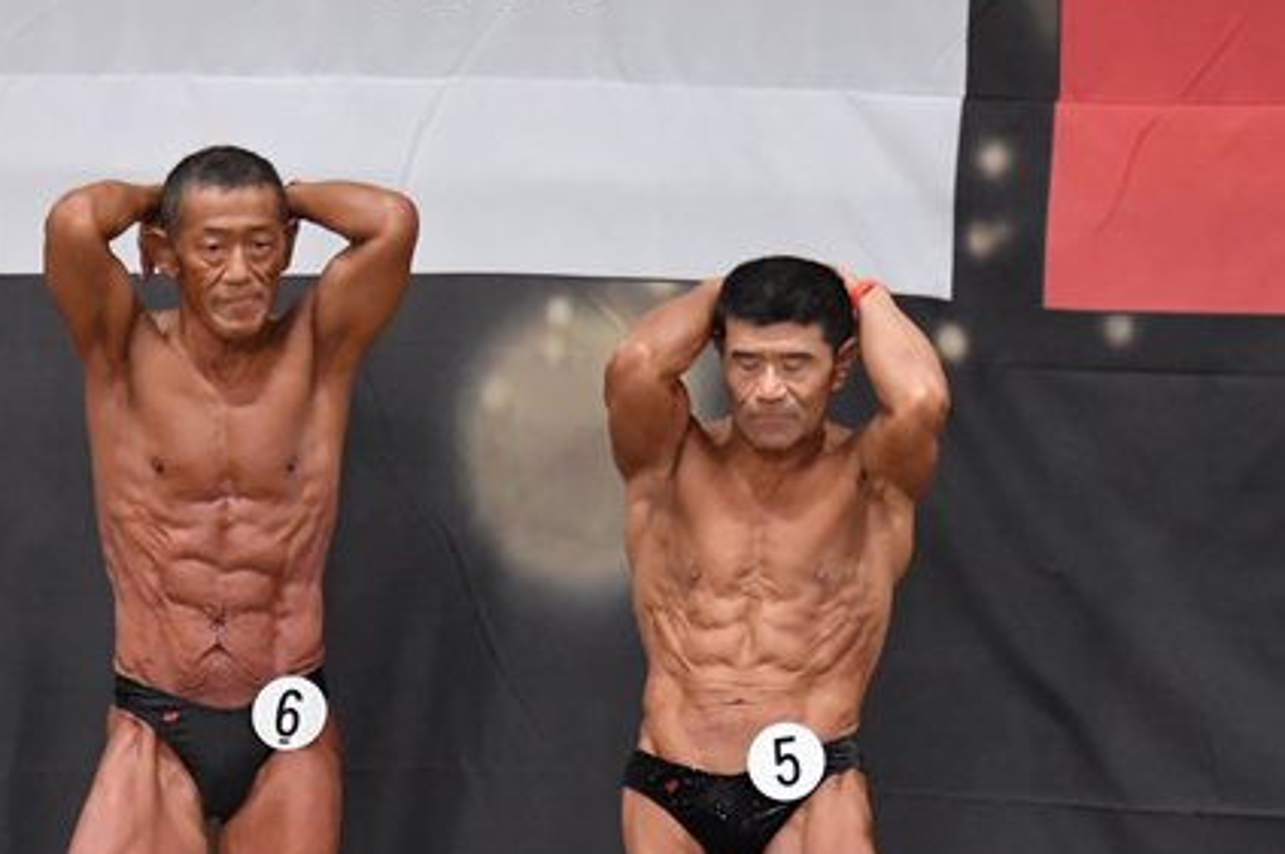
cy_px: 754
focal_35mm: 398
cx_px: 190
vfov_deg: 3.4
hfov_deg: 5.2
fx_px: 14190
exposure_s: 1/400
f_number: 5.6
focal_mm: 145
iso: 5000
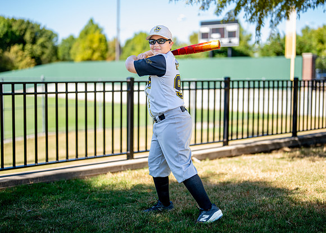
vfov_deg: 24.3
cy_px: 115
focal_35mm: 58
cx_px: 170
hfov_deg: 33.6
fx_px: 540
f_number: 1.2
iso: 100
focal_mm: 50
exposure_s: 1/1600
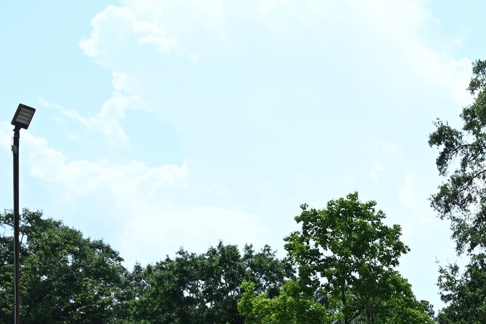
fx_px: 985
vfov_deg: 17.1
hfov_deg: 22.6
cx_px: 730
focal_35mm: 73
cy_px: 464
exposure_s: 1/250
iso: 200
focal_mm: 24
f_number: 11
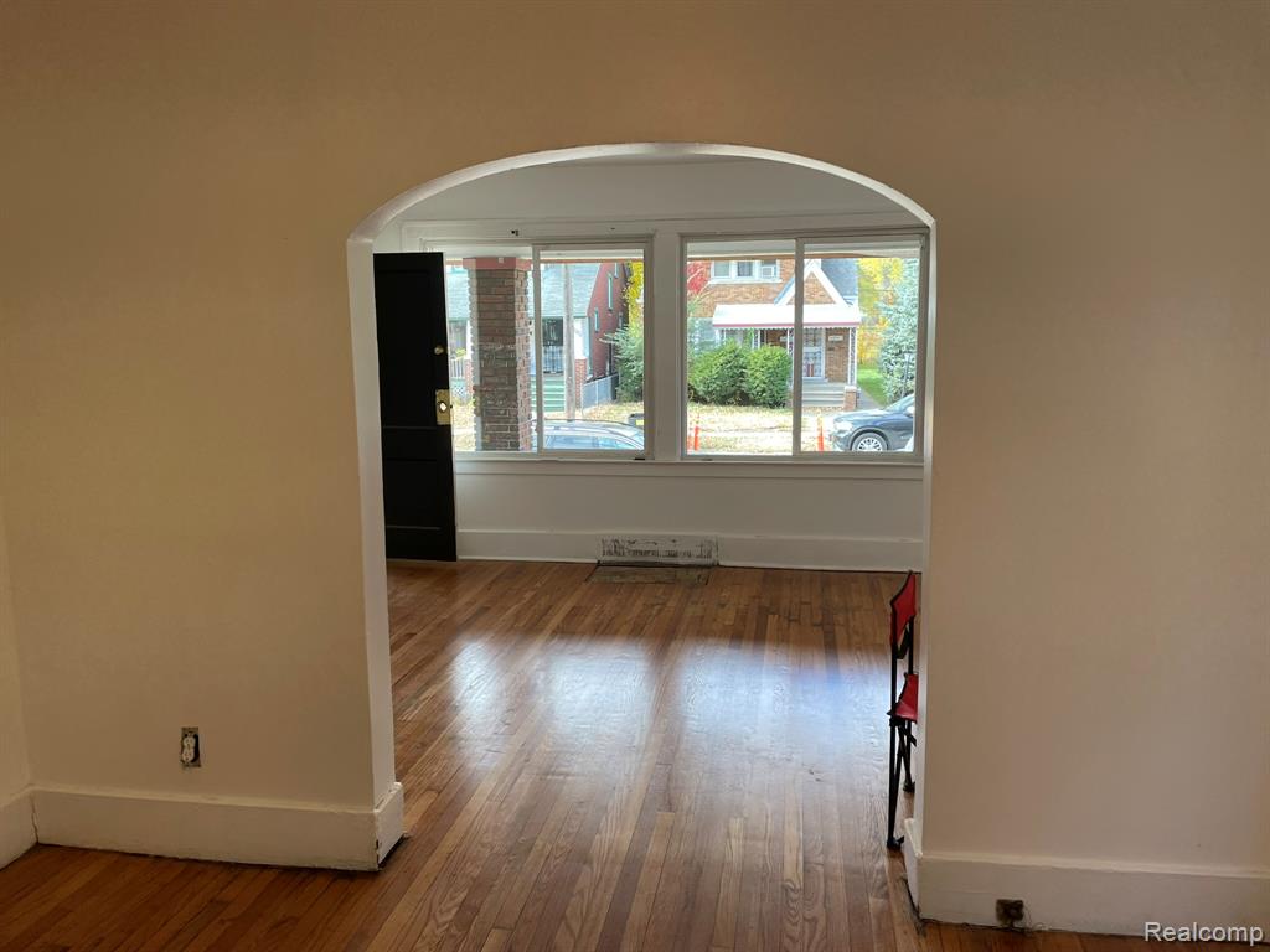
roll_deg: +1.1
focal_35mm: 26
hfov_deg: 67.3
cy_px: 476
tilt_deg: -8.2
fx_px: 954
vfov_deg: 53.1
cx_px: 635
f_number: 1.6
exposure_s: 1/120
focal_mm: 4.2
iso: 64
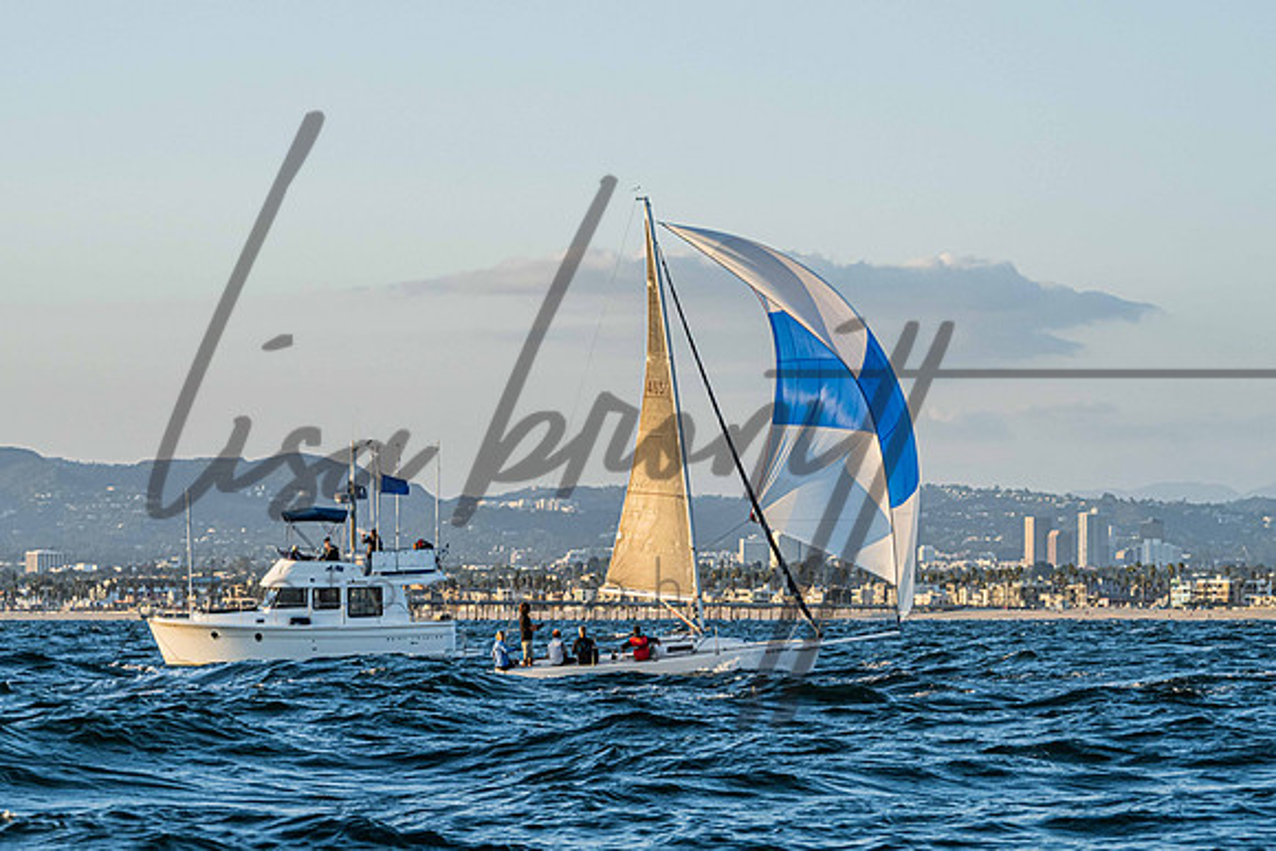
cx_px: 742
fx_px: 5076
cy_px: 315
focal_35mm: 143
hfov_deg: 14.3
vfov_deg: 9.6
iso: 640
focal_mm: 105
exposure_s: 1/640
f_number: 8
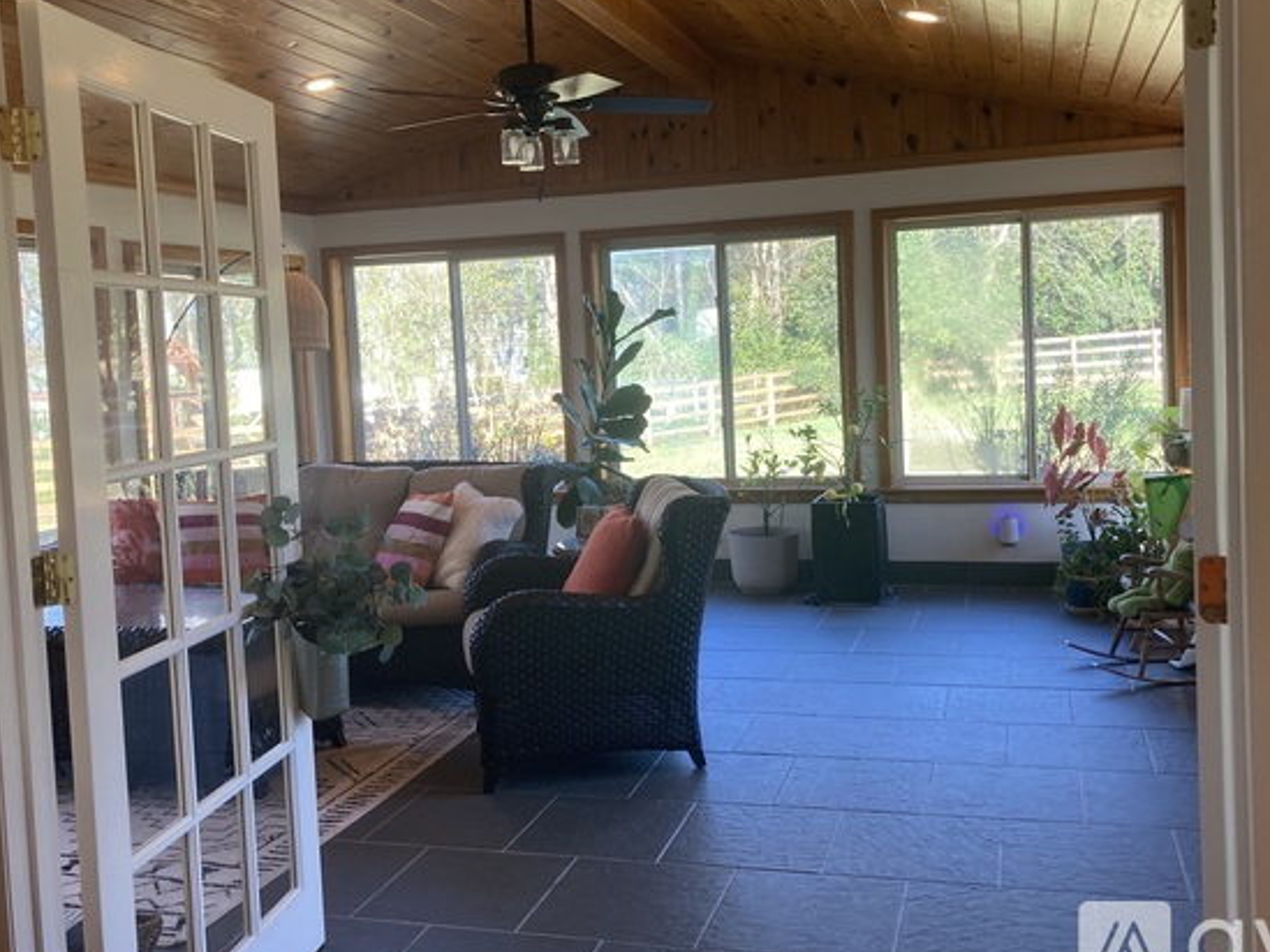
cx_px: 681
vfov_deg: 41.7
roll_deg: +2.7
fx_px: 1248
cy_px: 416
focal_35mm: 34
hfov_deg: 53.9
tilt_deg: -3.8
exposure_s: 1/120
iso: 80
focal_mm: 3.99
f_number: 1.8
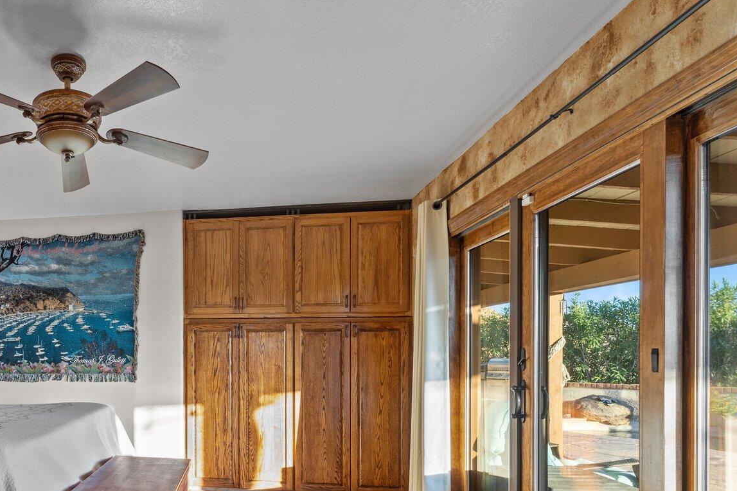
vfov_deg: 49.4
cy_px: 363
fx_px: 512
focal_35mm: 25
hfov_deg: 64.5
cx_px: 136
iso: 400
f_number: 8
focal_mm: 14
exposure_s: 1/4
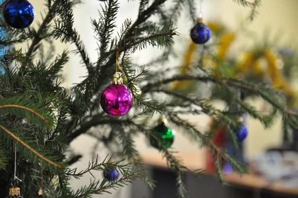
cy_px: 99
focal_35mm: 138
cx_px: 149
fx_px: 1141
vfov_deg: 9.9
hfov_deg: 14.9
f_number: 5.6
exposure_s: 1/30
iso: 1250
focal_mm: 92
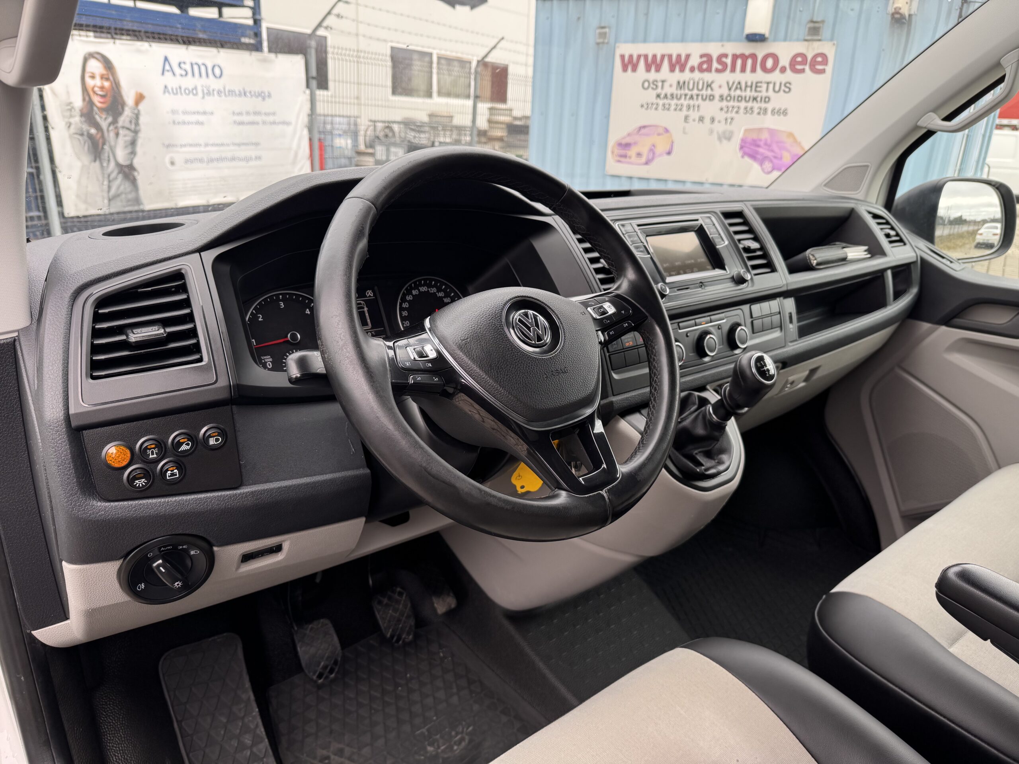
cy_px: 382
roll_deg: -2.0
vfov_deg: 56.8
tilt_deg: -19.7
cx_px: 510
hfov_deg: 71.6
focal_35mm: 24
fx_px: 706
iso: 80
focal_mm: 6.76
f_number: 1.78
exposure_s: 1/470
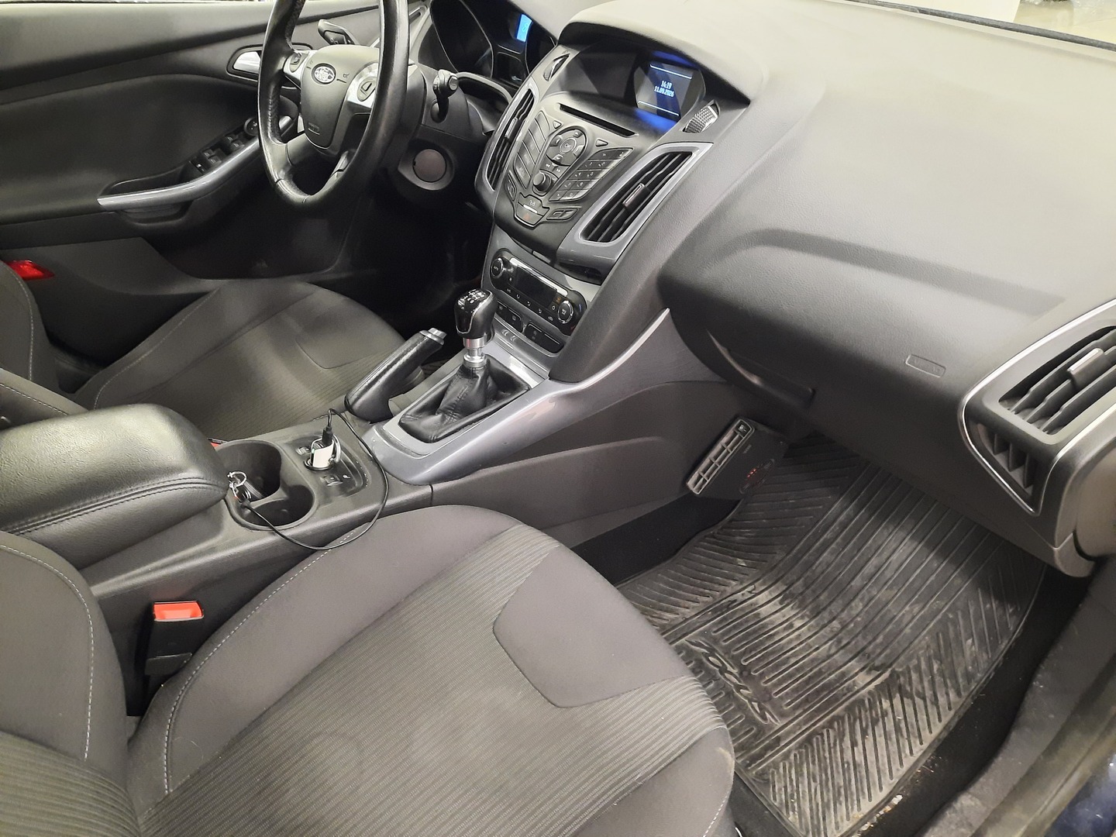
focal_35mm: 25
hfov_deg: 69.4
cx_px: 558
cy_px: 418
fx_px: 806
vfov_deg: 54.9
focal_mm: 4.6
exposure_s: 1/20
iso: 800
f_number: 2
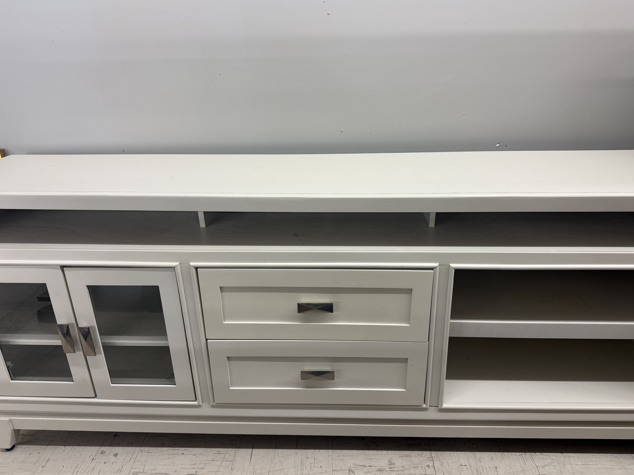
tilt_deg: -23.6
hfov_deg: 69.4
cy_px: 238
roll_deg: +0.8
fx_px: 458
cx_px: 324
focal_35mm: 25
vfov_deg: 54.9
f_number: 1.78
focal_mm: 6.76
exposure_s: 1/60
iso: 125
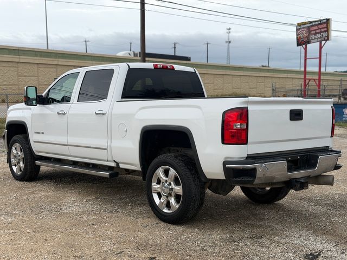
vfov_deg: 30.3
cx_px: 174
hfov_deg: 39.7
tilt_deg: -5.9
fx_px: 481
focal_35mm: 48
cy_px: 130
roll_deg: +0.4
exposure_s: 1/906
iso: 64
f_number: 1.78
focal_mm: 6.76
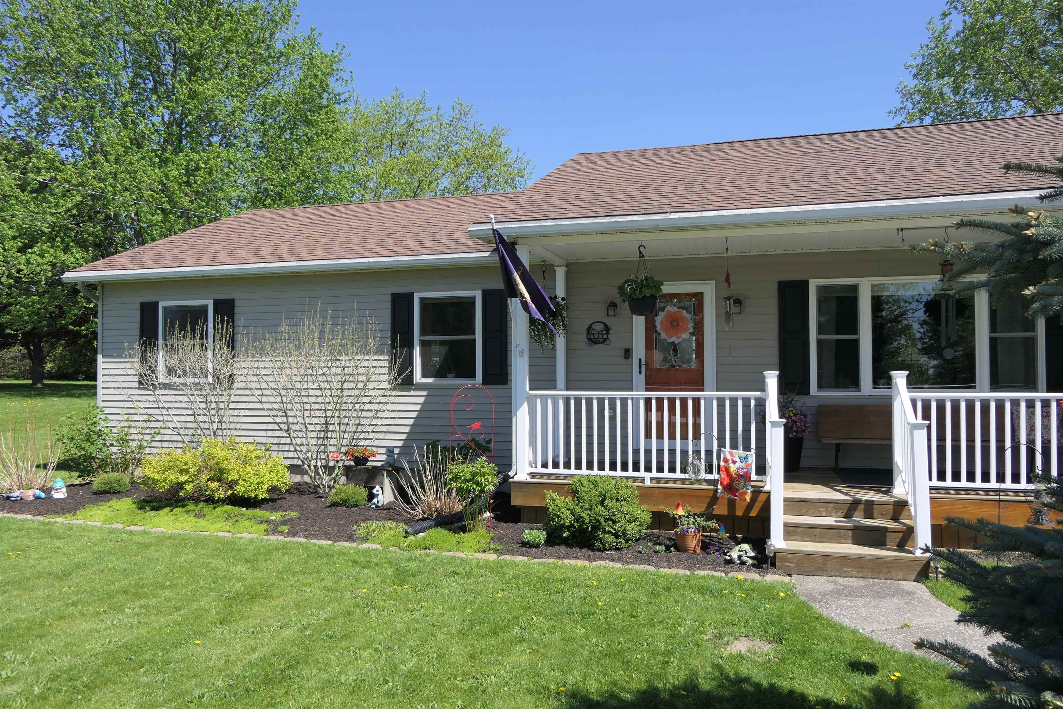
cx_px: 532
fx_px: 709
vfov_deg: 53.1
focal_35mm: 24
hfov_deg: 73.7
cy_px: 354
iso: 125
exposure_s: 1/1000
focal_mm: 8.8
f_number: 3.5
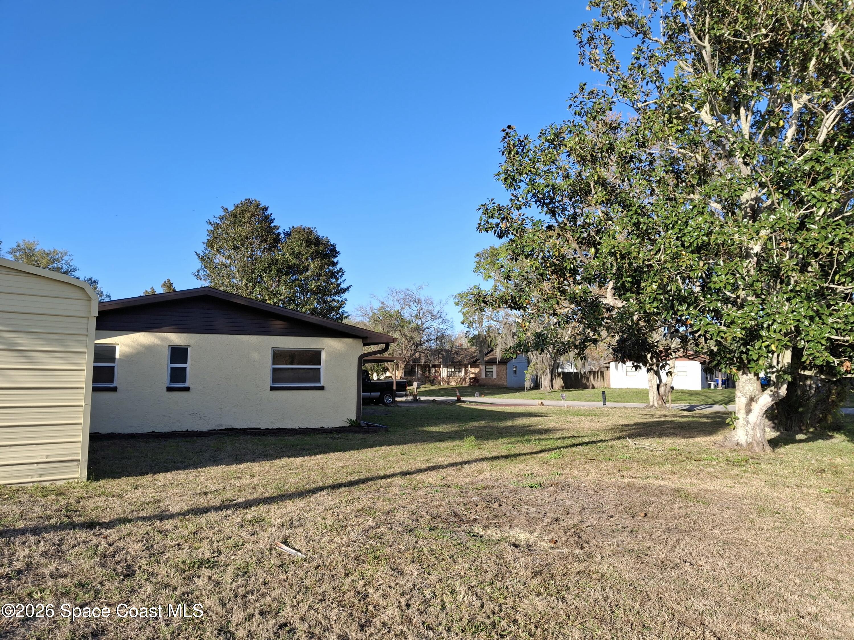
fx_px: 617
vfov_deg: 54.9
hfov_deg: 69.4
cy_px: 320
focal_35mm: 25
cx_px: 427
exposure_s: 1/688
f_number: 1.8
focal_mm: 4.69
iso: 25
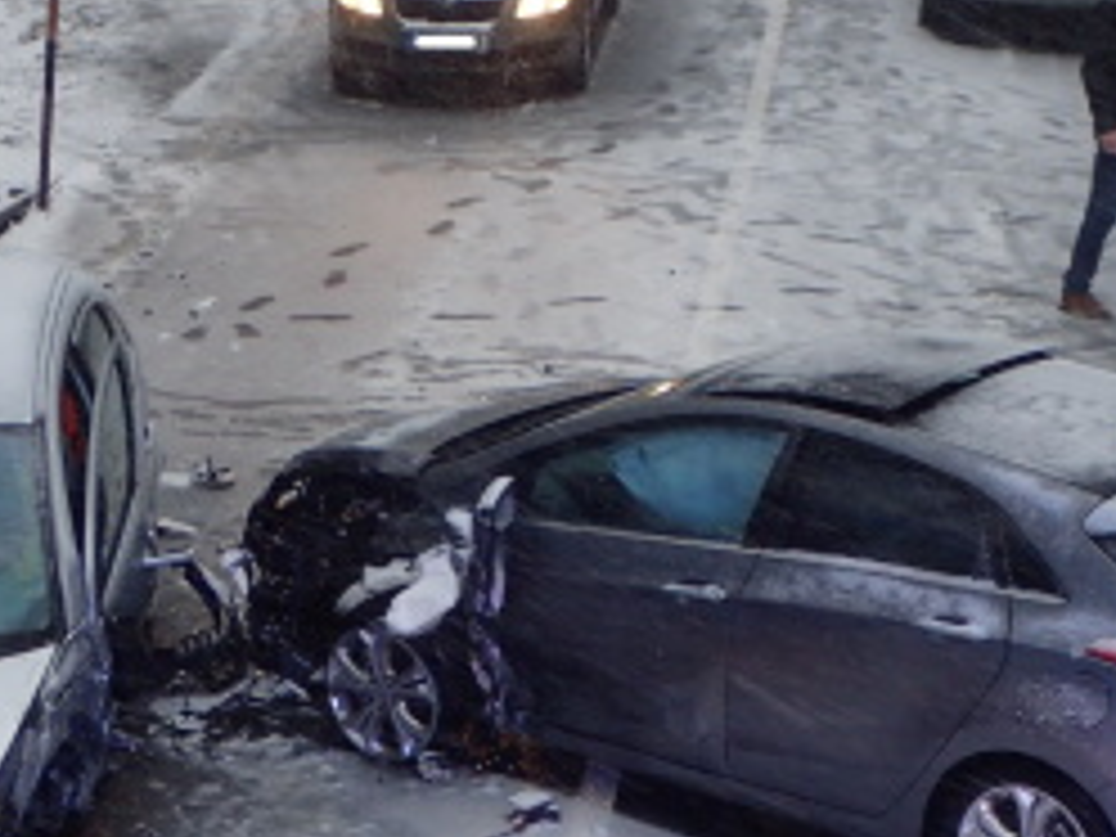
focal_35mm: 115
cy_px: 461
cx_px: 500
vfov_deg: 12.9
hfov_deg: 17.1
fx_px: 3708
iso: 320
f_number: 3.5
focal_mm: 10.29
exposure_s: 1/50
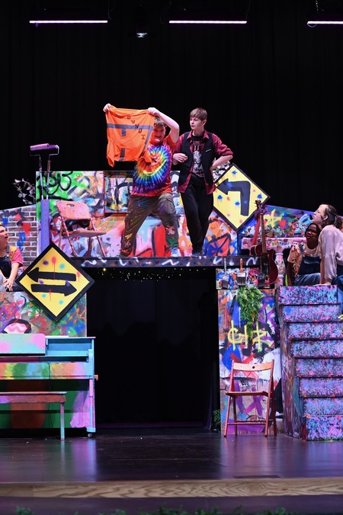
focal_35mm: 106
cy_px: 257
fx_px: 1516
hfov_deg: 12.9
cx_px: 120
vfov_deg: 19.3
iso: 2000
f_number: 2.8
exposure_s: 1/800
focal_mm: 70
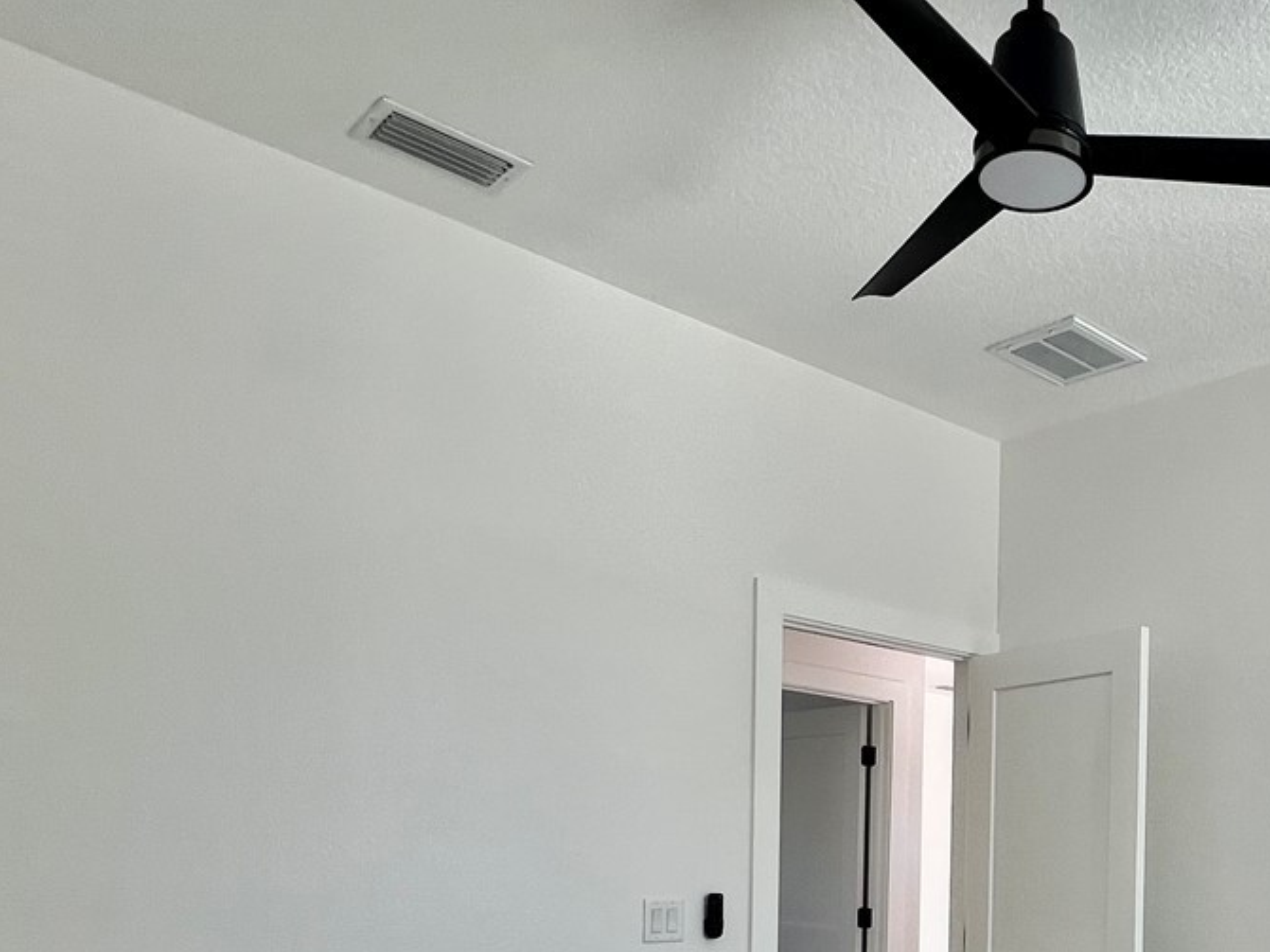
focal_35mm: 31
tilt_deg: -1.0
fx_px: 1137
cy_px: 891
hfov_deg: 52.9
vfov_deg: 41.1
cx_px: 1085
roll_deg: -1.4
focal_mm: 1.57
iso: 32
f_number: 1.8
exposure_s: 1/135
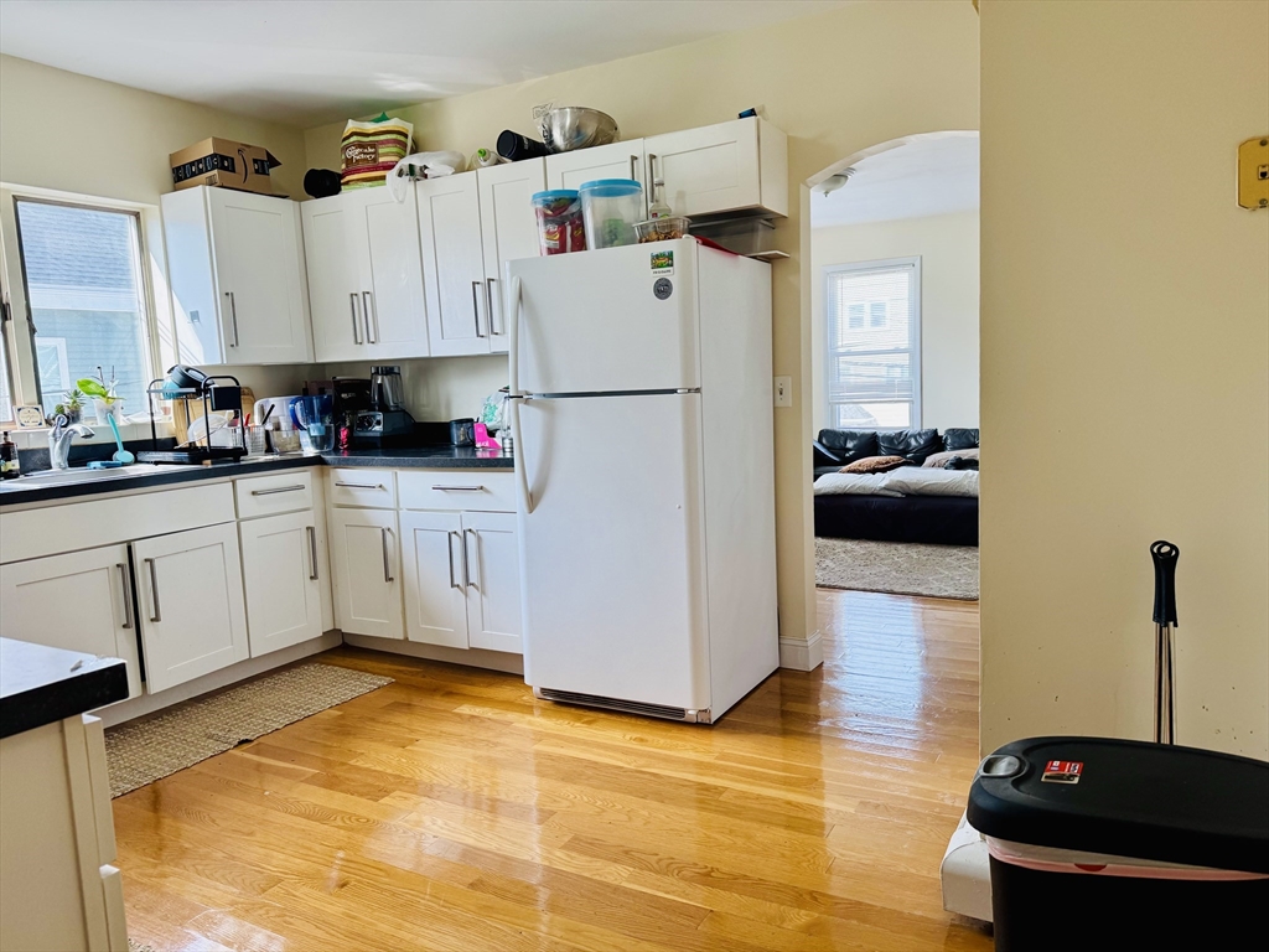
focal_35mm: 24
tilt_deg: -7.5
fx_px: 880
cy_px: 476
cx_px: 634
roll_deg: +1.9
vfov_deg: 56.8
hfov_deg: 71.6
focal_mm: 6.76
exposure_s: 1/155
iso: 100
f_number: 1.78
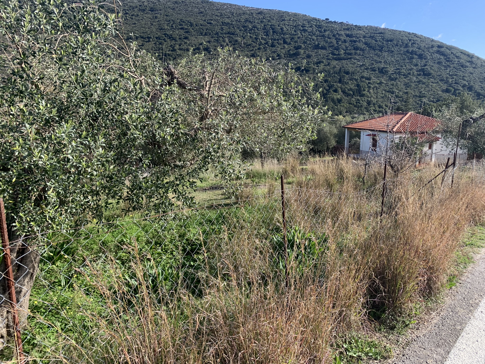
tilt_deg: -8.8
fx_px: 364
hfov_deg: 67.3
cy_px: 182
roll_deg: -2.9
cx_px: 242
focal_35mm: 26
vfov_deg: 53.1
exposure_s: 1/864
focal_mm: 4.25
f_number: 1.8
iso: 25
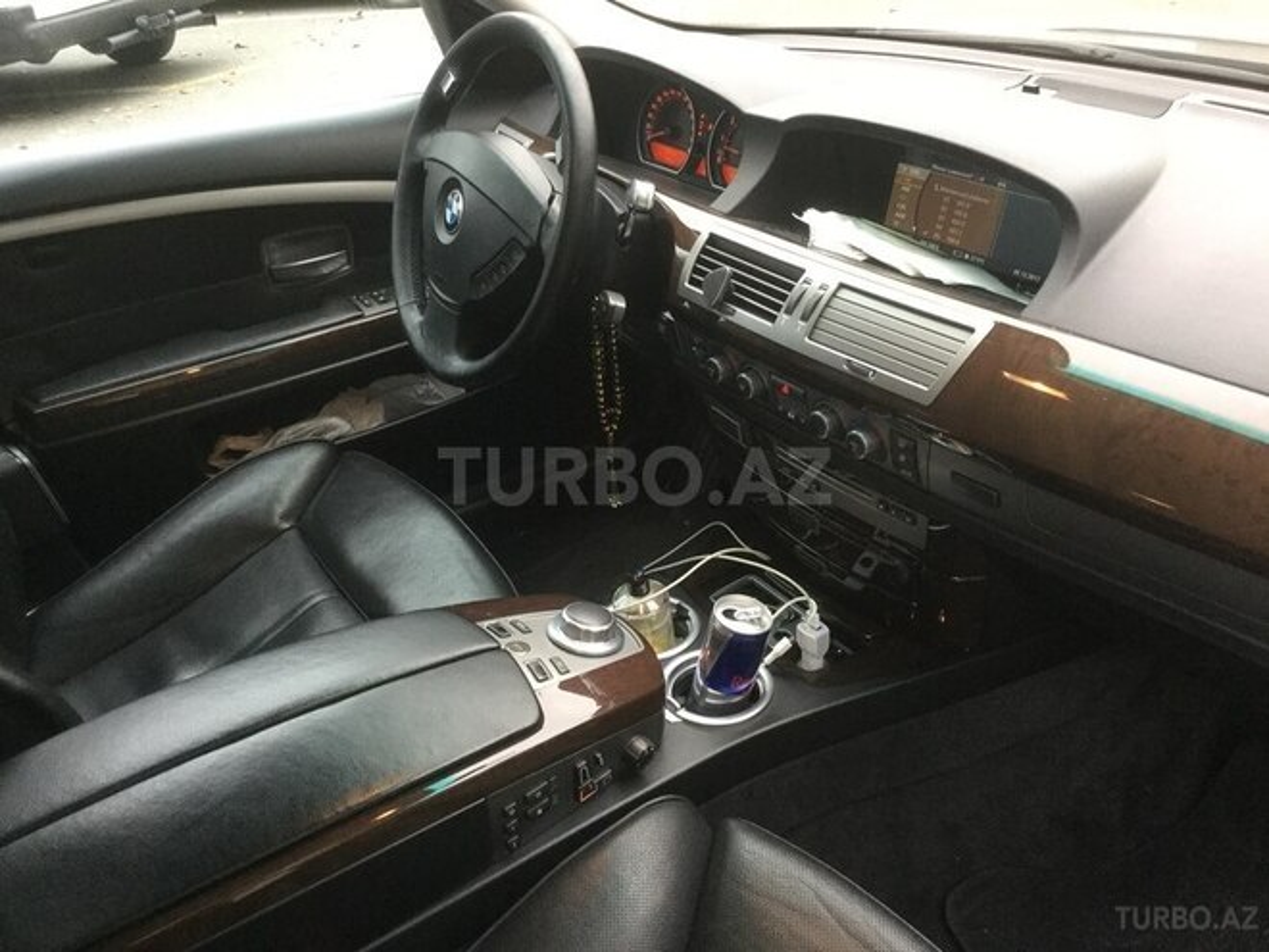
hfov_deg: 58.4
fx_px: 1136
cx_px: 634
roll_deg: +2.3
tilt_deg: -31.7
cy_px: 476
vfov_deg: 45.4
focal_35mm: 31
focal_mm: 3.3
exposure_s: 1/33
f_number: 2.4
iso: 125
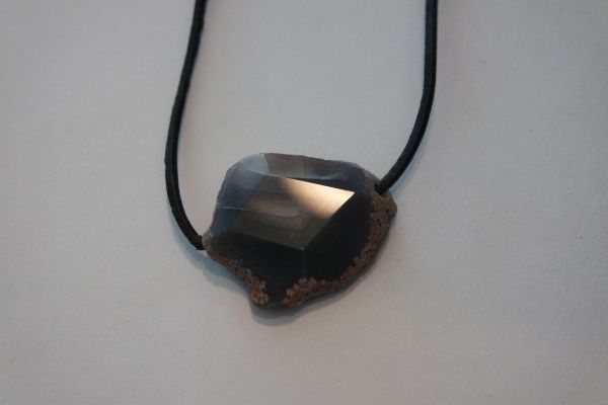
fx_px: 1300
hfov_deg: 26.3
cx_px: 304
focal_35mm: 77
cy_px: 202
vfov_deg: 17.7
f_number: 5.6
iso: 1600
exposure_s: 1/80
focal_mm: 50
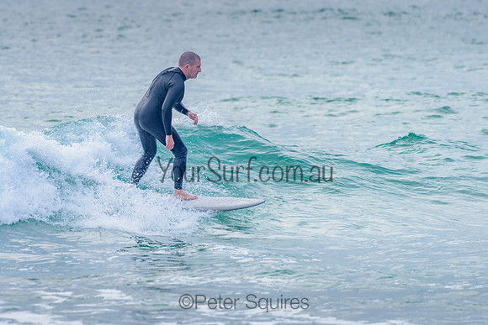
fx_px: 8308
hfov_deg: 3.4
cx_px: 189
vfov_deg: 2.2
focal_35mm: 613
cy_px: 126
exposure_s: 1/2000
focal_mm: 500
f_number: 5.6
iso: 250
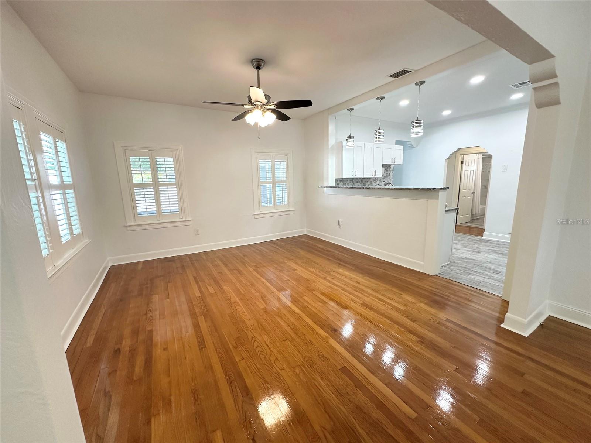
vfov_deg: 85.7
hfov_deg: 102.1
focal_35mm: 14
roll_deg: +1.1
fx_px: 239
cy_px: 222
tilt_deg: -9.4
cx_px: 296
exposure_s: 1/120
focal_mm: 2.22
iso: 160
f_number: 2.2
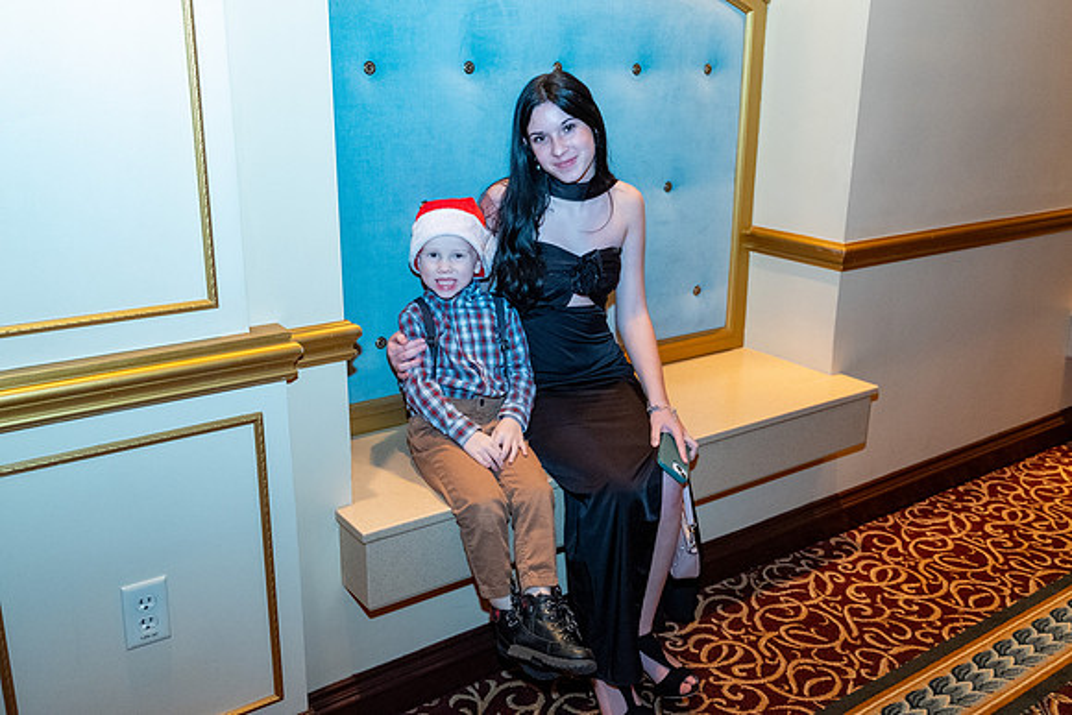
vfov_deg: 42.3
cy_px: 358
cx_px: 536
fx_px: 923
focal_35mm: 31
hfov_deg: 60.3
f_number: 3.2
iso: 2500
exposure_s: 1/125
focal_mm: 20.5
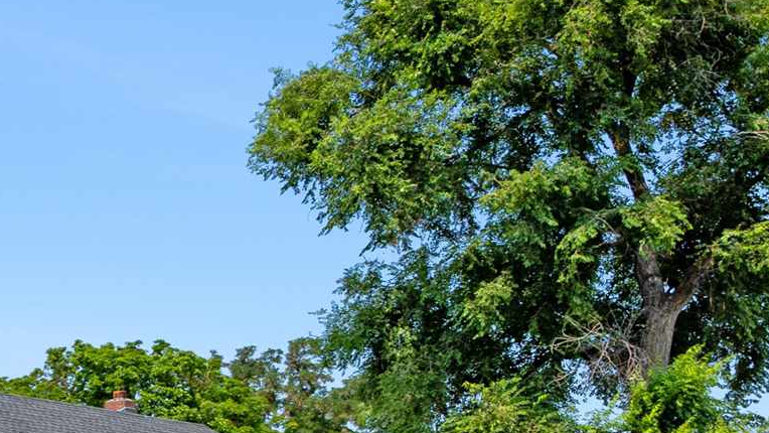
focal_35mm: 59
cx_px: -456
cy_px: 568
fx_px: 1203
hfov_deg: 24.8
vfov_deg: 18.9
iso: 100
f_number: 8
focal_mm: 14
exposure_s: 1/160
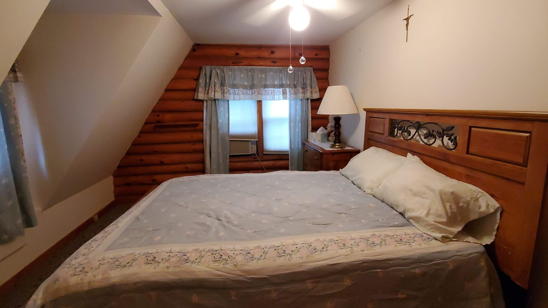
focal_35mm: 16
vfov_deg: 66.9
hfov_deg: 99.4
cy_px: 136
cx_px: 275
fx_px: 233
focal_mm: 1.8
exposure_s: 1/39
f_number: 2.2
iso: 400
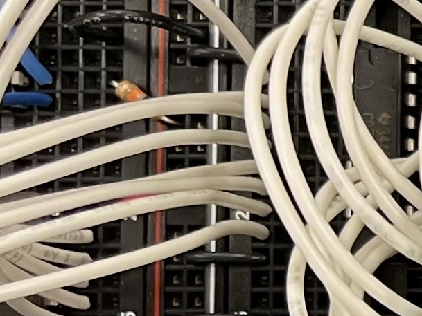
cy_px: 284
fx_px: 2097
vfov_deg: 8.6
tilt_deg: -86.2
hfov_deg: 10.0
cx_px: 1035
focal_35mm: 172
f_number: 1.6
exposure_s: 1/60
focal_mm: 5.1
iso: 160
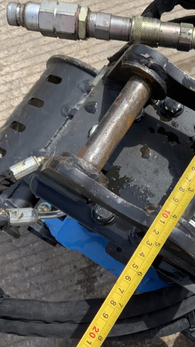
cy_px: 174
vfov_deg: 47.4
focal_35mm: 43
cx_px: 151
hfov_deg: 27.3
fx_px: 395
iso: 16
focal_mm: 3
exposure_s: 1/1015
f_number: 1.8
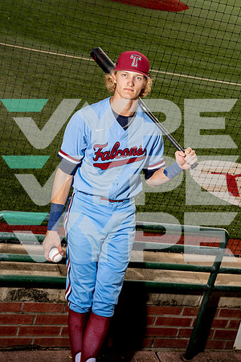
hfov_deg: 19.5
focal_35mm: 70
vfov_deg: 28.8
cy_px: 181
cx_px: 120
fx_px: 703
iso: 400
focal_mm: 70
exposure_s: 1/250
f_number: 13
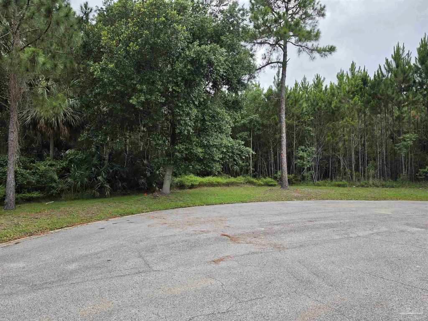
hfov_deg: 73.9
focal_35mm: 23
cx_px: 214
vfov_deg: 58.9
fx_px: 284
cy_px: 160
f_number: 1.4
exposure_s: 1/233
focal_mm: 6.5
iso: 10
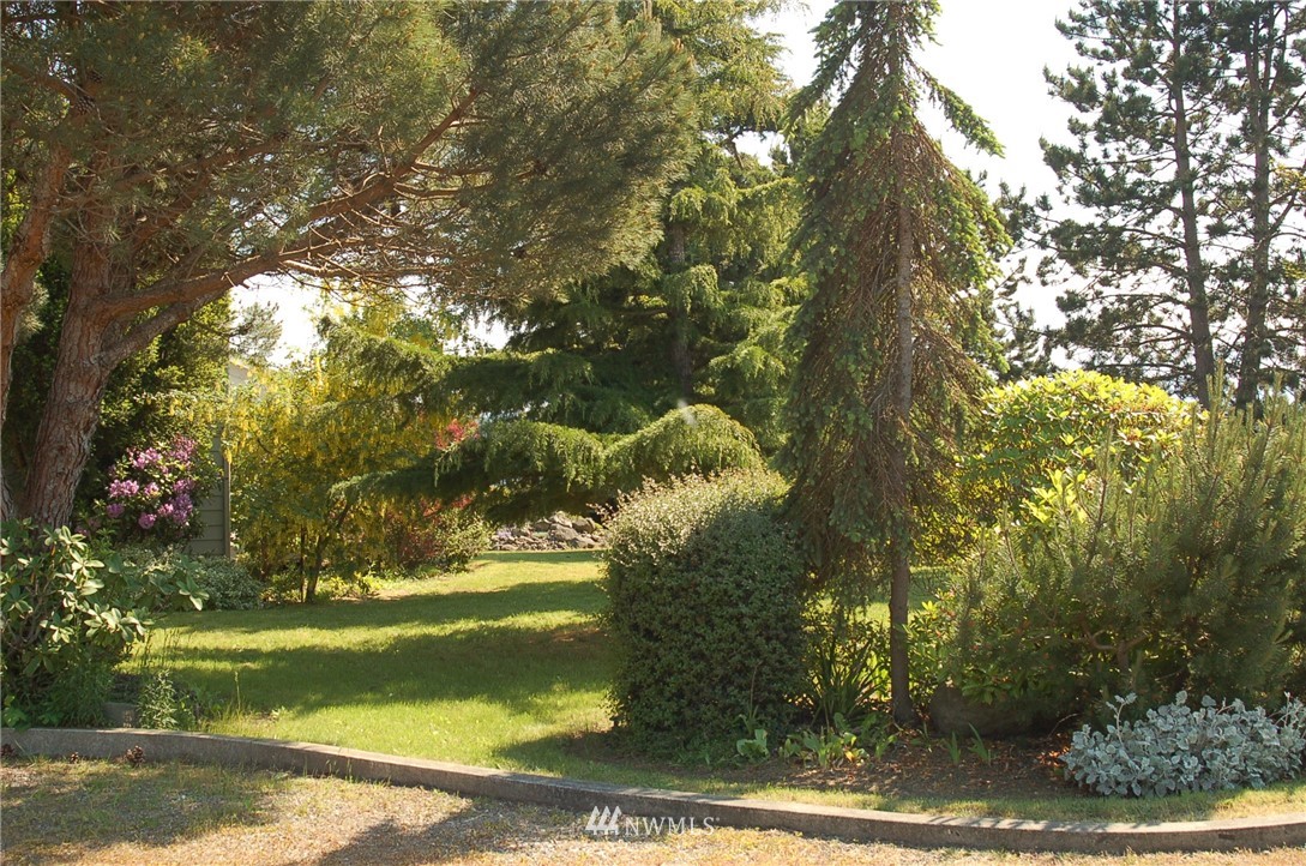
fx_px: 1521
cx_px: 653
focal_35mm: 42
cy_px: 433
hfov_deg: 46.5
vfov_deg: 31.8
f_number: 7.1
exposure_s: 1/200
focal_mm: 28
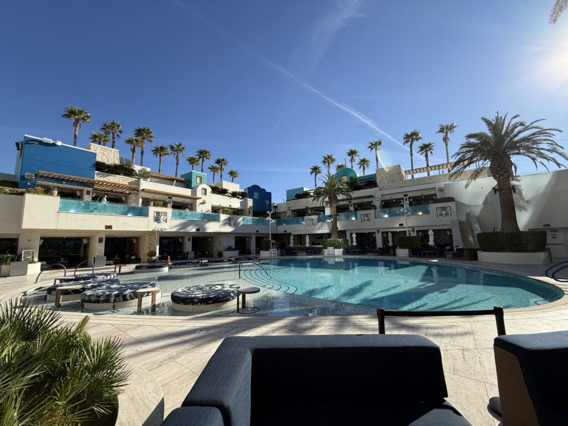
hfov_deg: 102.1
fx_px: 230
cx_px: 284
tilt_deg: +7.5
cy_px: 213
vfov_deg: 85.7
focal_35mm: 14
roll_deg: +1.7
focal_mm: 2.22
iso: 50
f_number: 2.2
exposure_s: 1/1745
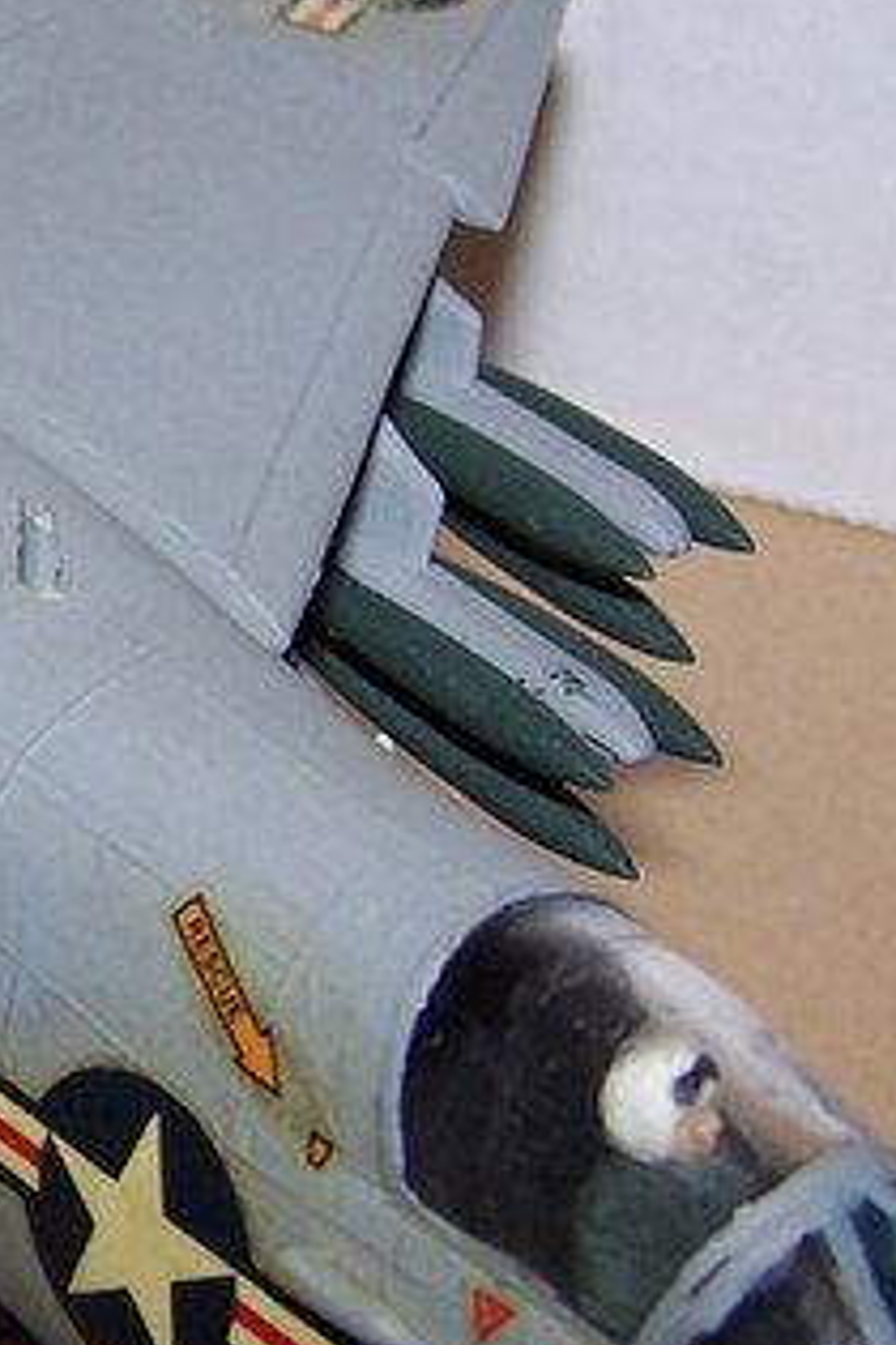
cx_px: -297
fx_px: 5002
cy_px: 658
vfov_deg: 15.3
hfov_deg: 10.0
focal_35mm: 134
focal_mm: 6.3
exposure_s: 1/60
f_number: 2.8
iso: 80
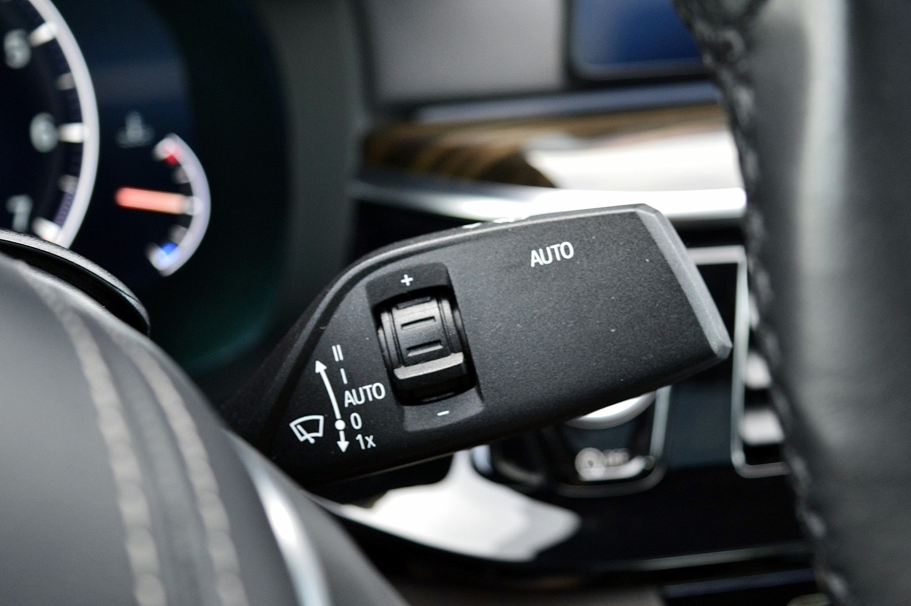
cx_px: 456
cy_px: 303
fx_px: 1820
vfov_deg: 18.9
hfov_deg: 28.1
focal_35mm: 72
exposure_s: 1/60
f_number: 6.3
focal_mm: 48
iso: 800
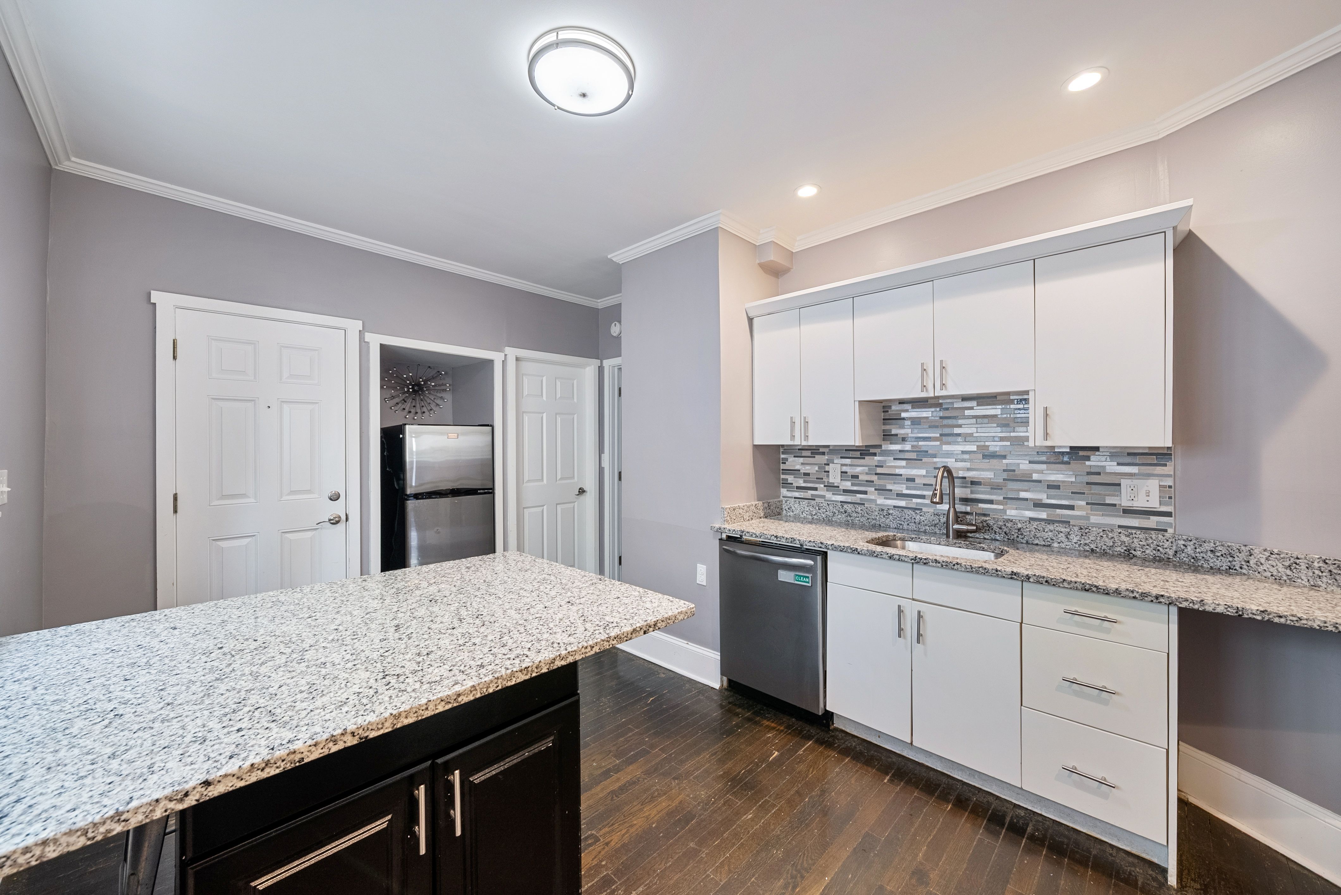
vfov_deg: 85.5
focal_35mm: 13
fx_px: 484
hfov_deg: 108.3
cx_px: 670
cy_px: 448
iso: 320
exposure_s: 1/2.5
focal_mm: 13
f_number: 8
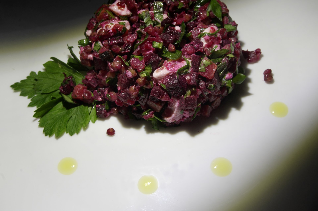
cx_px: 159
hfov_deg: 38.9
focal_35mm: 51
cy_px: 106
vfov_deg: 26.4
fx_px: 450
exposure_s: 1/13
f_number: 14
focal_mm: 34
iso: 100
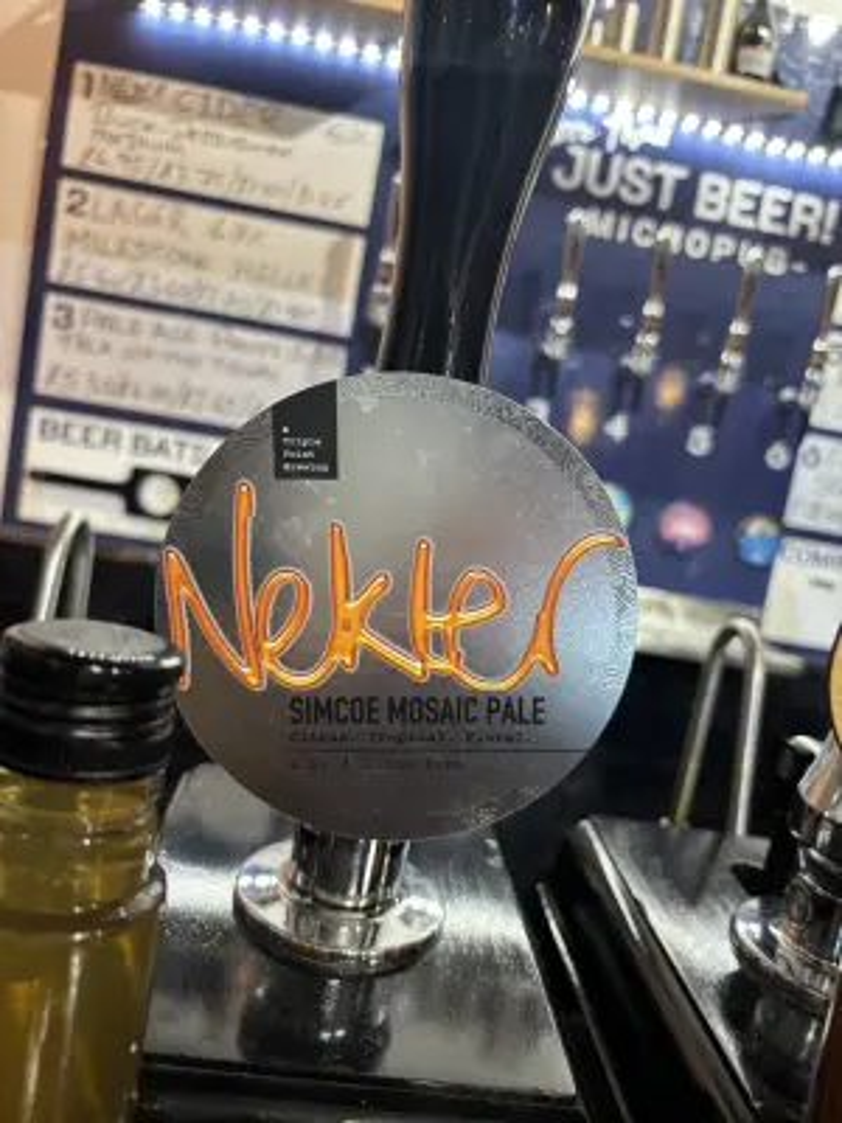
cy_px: 562
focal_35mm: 26
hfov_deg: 53.1
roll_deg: -10.3
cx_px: 421
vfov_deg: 67.3
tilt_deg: -7.2
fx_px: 843
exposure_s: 1/50
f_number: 1.6
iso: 200
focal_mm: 5.96
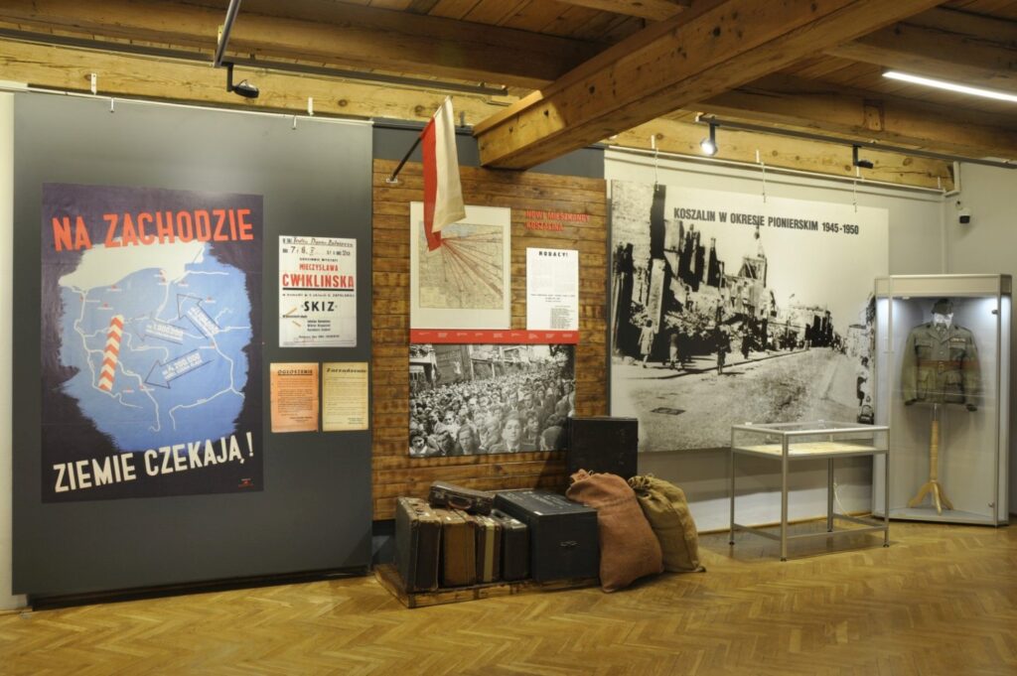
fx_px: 847
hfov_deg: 62.0
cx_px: 508
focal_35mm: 30
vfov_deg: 43.5
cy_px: 338
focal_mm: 20
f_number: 8
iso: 250
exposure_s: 1/8
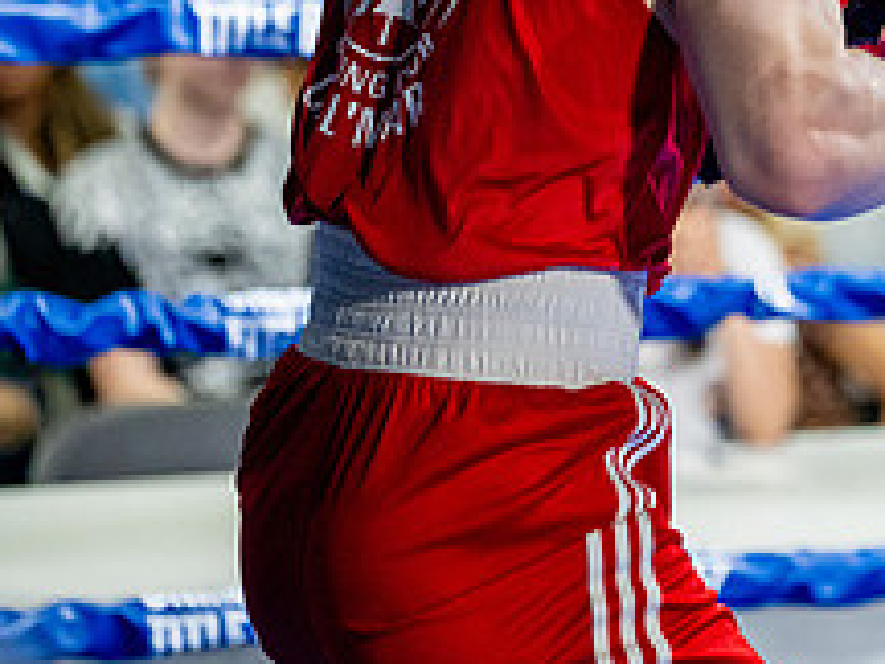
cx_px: 979
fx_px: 5880
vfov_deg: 6.4
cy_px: -64
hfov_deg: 8.5
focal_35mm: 230
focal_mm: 89
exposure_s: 1/1000
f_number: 2
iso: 6400
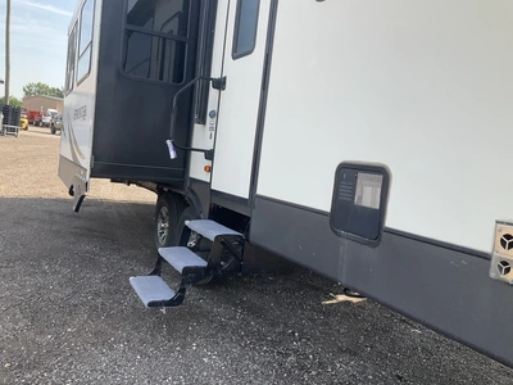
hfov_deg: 61.7
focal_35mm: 29
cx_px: 256
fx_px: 430
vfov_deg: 48.2
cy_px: 192
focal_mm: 3
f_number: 1.8
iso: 25
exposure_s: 1/519
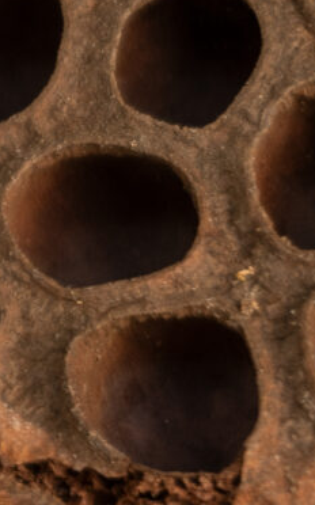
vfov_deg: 5.0
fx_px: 5792
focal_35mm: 421
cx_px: -925
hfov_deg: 3.0
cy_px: -128
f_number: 5.6
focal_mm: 60
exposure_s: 1/80
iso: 50
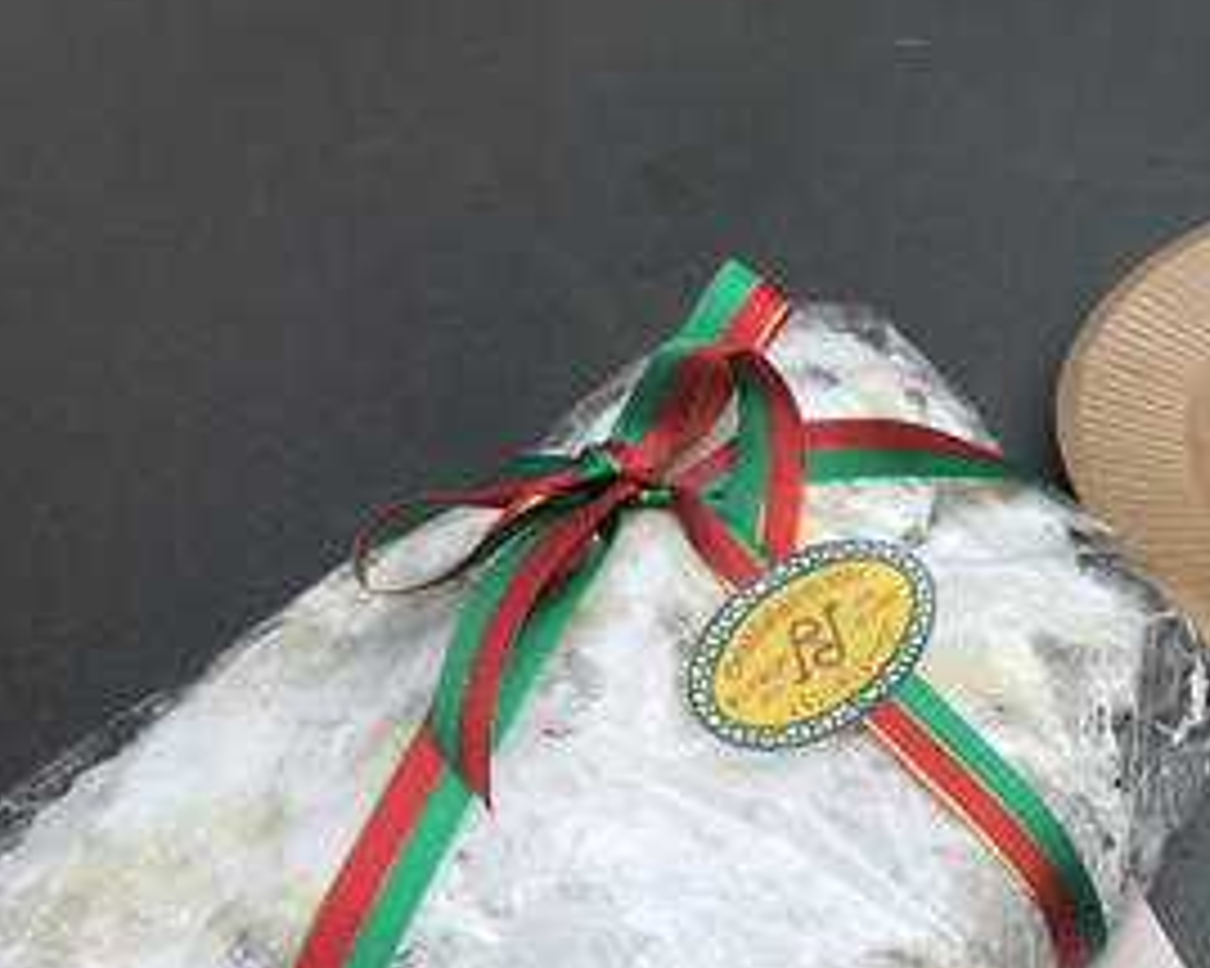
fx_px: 1862
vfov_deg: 28.4
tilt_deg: -48.8
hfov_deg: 33.6
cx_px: 1147
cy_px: 792
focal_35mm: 52
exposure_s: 1/378
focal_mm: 3.99
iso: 20
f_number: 1.8
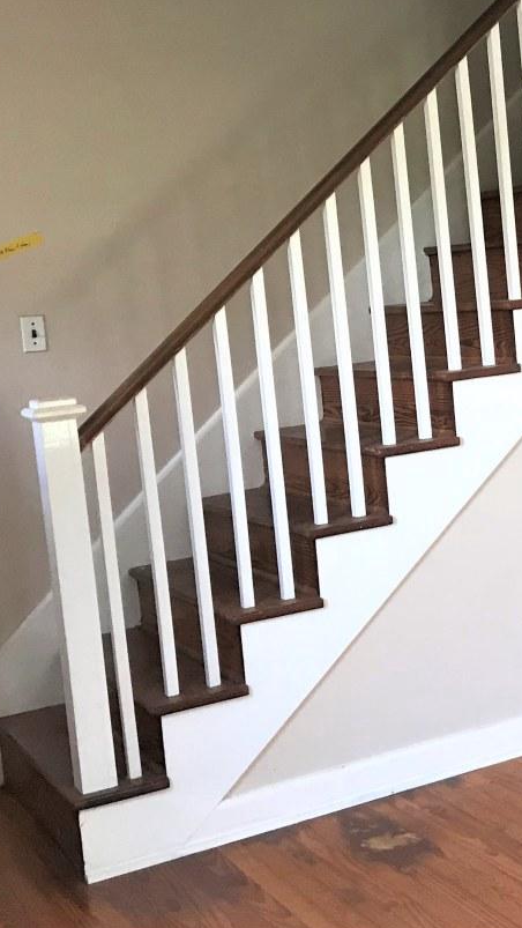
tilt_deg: -4.1
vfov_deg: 36.6
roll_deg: +5.1
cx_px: 626
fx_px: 1402
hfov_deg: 19.8
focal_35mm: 57
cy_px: 425
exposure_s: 1/30
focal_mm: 3.99
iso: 32
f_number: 1.8
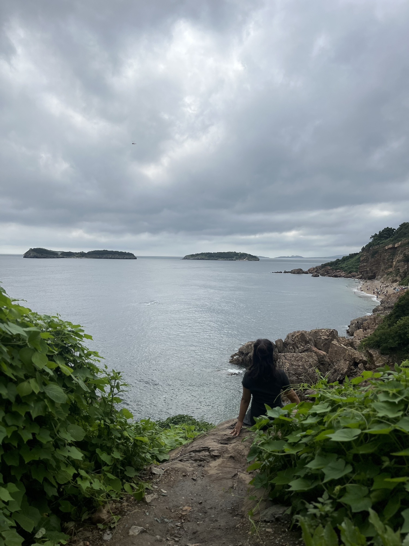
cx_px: 204
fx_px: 410
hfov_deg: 53.1
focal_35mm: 26
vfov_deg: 67.3
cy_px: 273
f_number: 1.6
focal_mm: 5.1
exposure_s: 1/6897
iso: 50
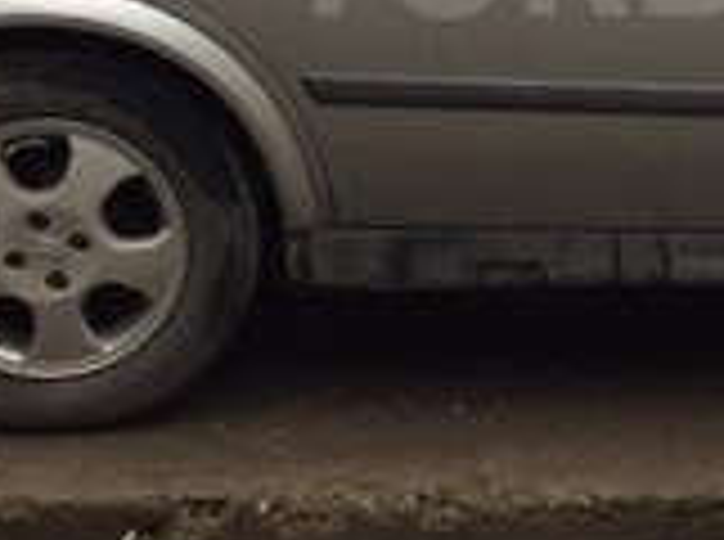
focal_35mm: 131
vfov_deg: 11.1
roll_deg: -0.5
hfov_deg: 14.8
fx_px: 2734
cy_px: -52
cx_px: 737
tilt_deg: -13.8
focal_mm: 3.3
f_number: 2.4
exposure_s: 1/50
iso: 40
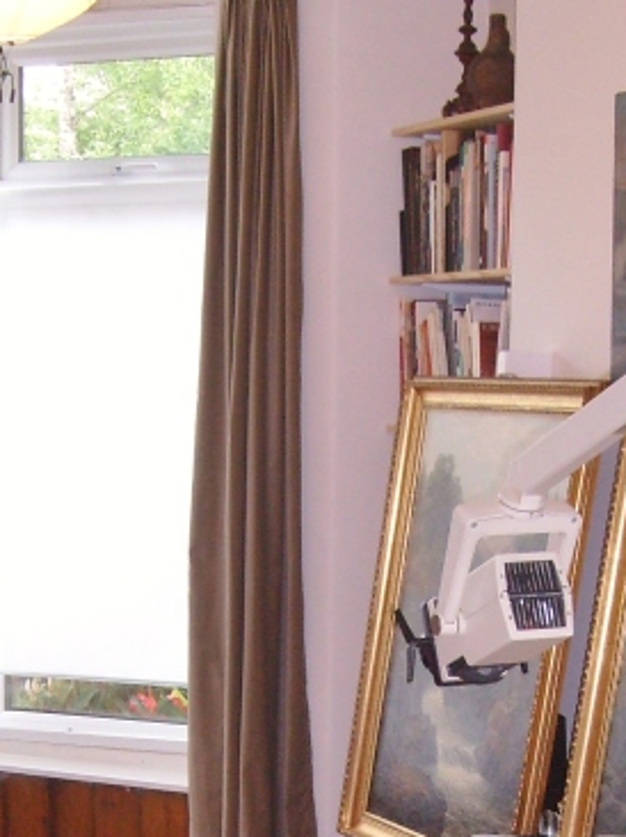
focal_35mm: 98
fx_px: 2366
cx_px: 363
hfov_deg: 15.1
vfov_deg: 19.4
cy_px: 878
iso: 100
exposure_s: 1/45
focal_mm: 5.8
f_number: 2.8
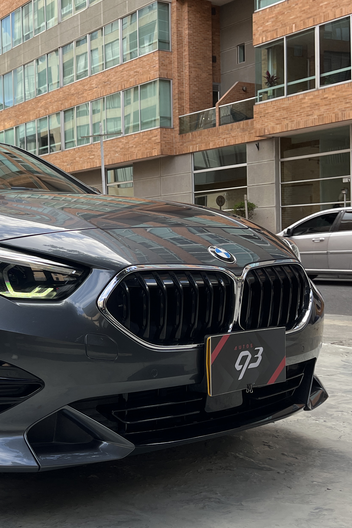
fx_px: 645
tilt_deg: -2.3
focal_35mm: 44
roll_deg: +2.3
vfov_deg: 44.5
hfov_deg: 28.9
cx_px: 12
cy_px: 267
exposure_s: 1/532
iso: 50
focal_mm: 5.1
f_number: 1.6
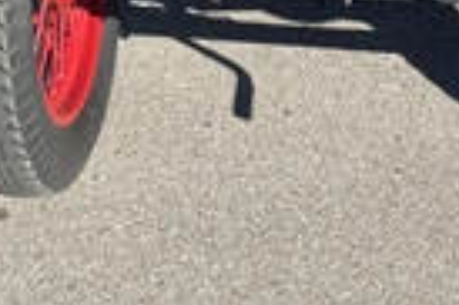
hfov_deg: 23.1
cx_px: 191
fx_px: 1121
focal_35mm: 88
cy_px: -144
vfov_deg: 14.5
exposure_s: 1/1144
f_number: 1.8
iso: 25
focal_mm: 3
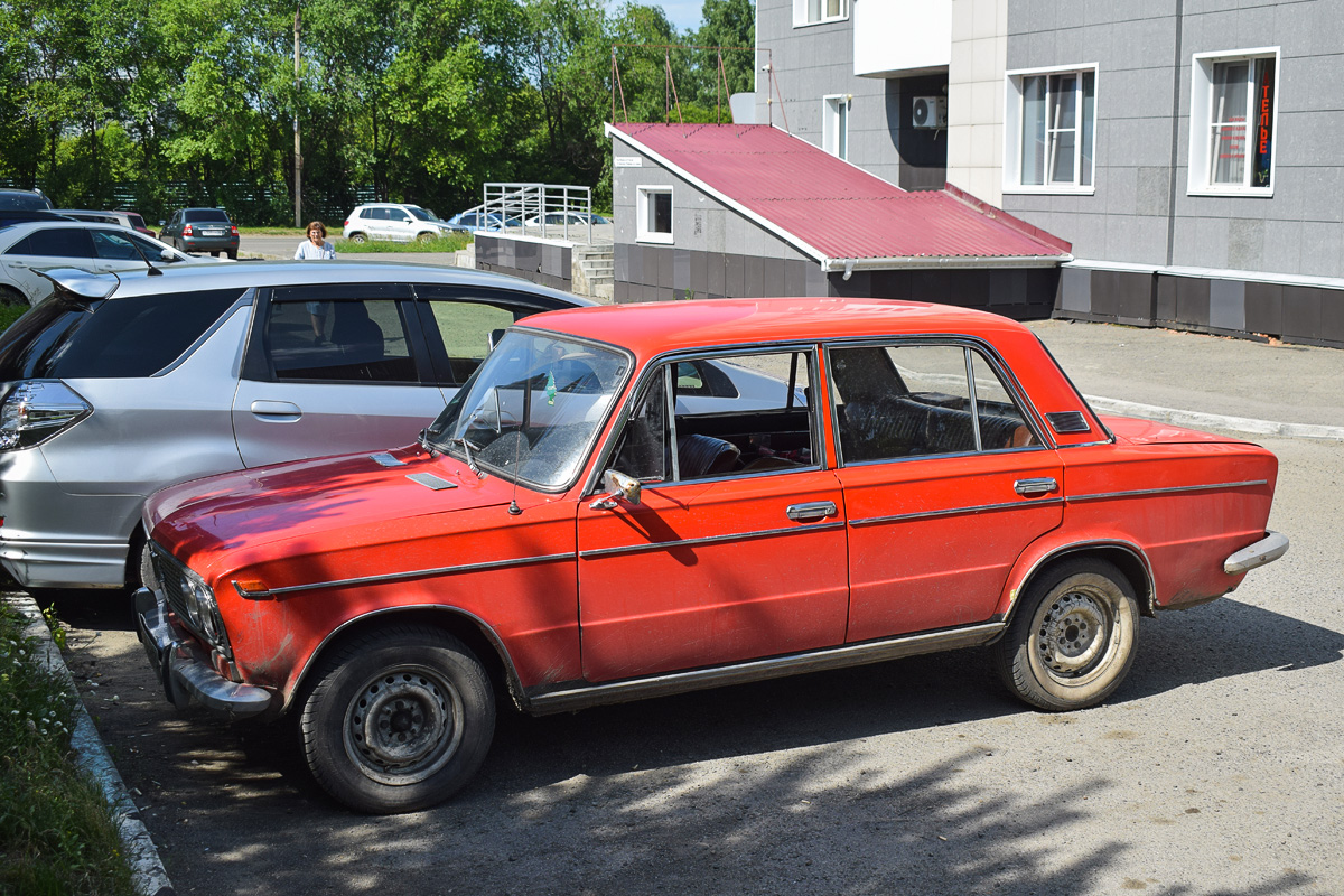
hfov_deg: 45.0
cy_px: 448
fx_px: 1624
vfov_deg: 30.8
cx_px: 672
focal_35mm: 44
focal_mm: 29
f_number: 6.3
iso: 200
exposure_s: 1/640
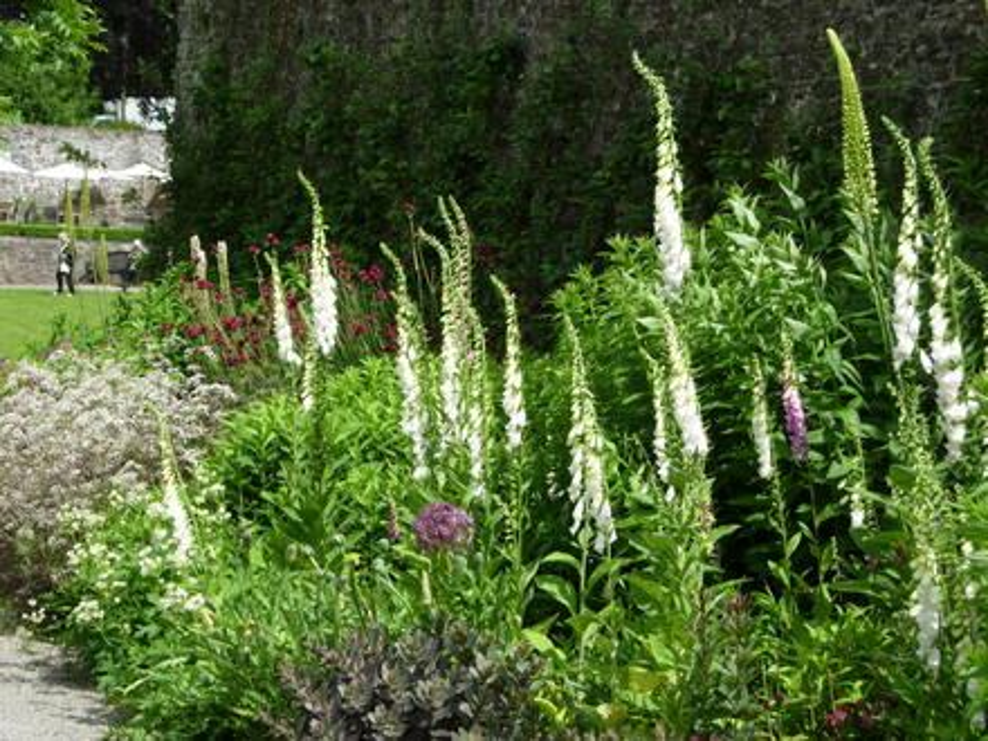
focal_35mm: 103
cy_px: 370
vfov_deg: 14.4
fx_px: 2940
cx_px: 494
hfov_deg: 19.1
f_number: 5.2
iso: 50
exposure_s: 1/287
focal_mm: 21.5
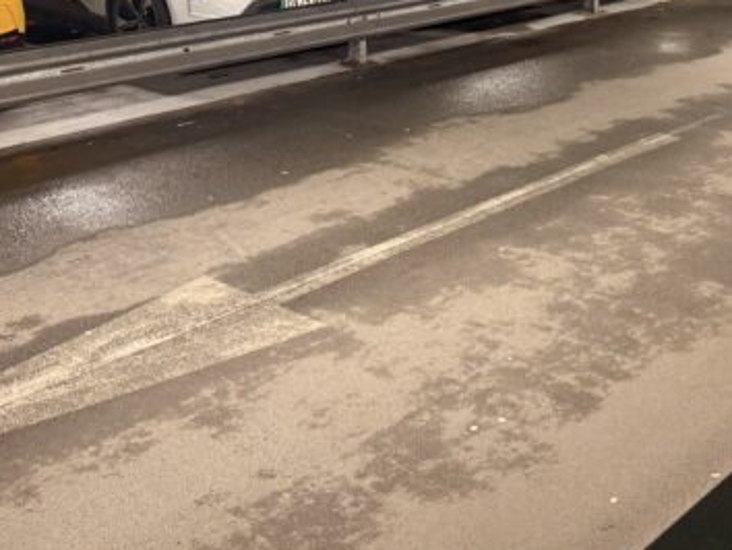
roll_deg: +0.4
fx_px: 1100
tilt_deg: -6.0
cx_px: 509
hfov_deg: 36.3
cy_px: -21
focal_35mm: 52
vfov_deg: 26.3
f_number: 1.78
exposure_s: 1/50
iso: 250
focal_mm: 6.76
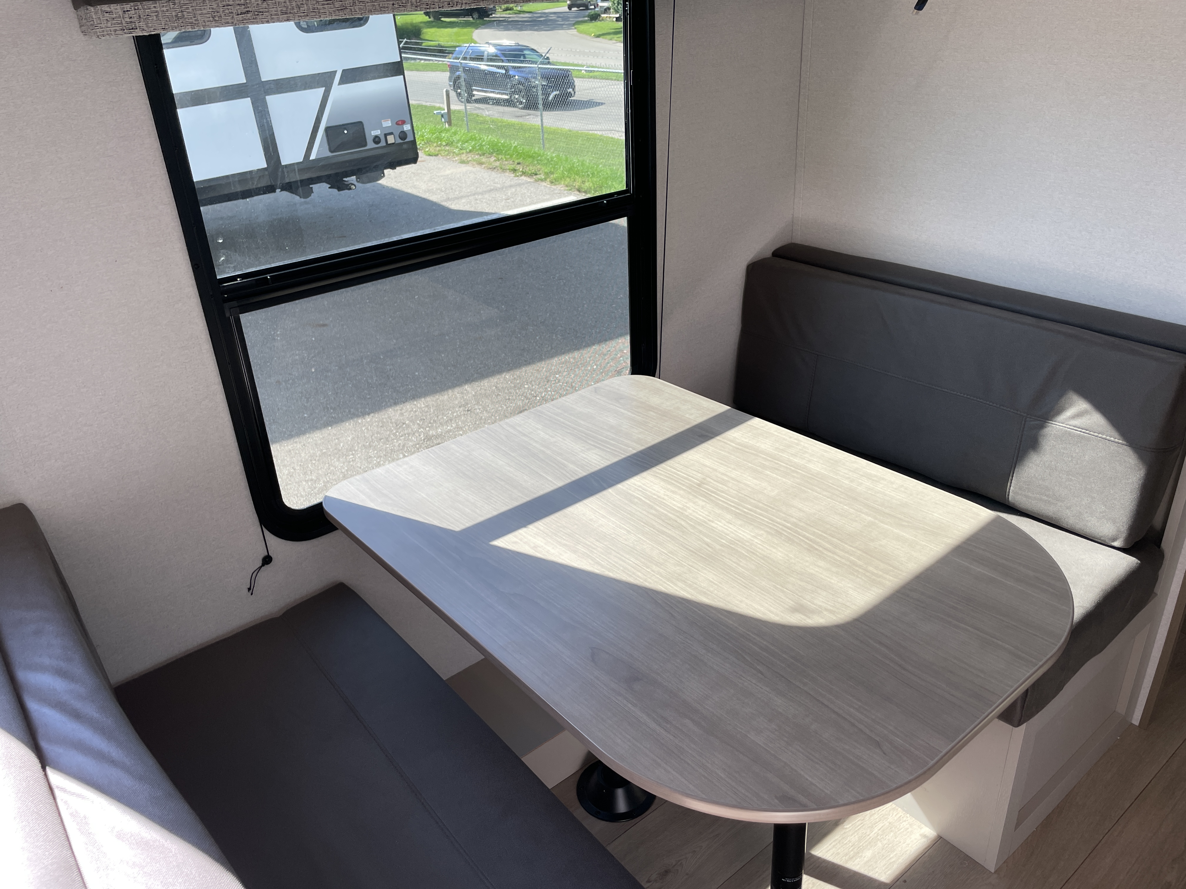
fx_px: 891
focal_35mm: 26
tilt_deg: -26.6
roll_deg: +3.6
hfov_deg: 67.3
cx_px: 593
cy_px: 444
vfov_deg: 53.1
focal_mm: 4.2
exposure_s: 1/168
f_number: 1.6
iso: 32
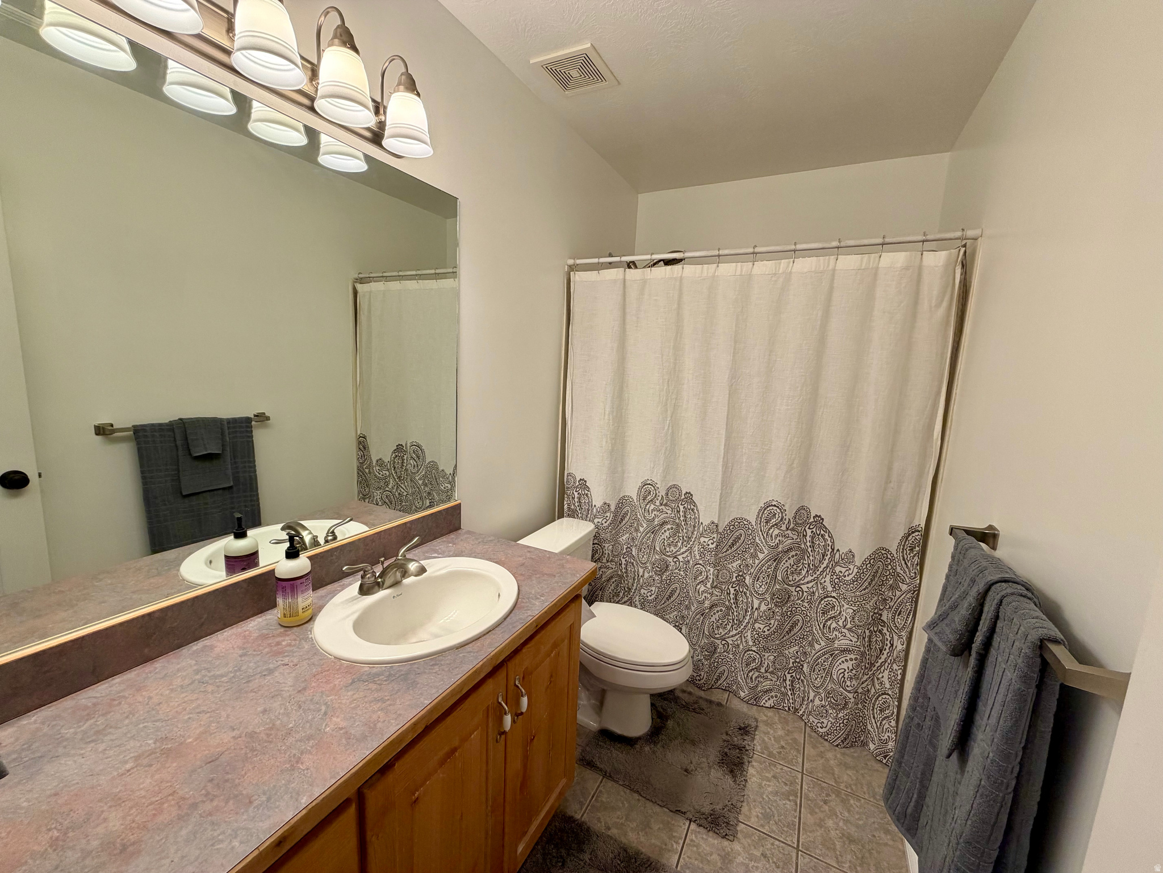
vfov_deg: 85.7
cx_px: 582
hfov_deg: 102.1
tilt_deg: -10.0
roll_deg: -2.6
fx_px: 470
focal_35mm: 14
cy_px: 436
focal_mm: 2.22
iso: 125
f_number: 2.2
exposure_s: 1/120
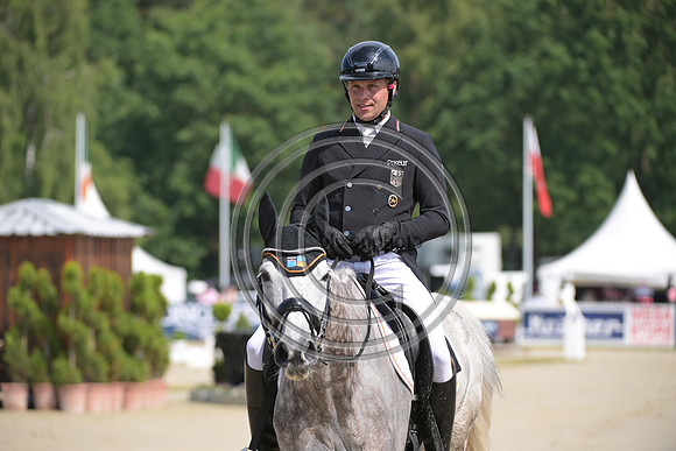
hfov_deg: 10.3
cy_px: 226
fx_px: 3756
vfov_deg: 6.9
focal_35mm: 200
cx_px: 338
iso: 250
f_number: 5
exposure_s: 1/1250
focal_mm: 200
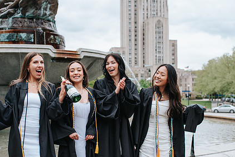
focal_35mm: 49
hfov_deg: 40.2
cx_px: 95
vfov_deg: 27.4
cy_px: 107
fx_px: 320
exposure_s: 1/800
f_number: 3.5
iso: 200
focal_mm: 35
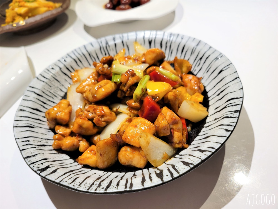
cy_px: 104
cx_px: 139
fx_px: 209
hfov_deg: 67.3
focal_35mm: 26
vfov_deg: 53.1
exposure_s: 1/120
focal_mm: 5.4
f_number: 1.8
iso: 64
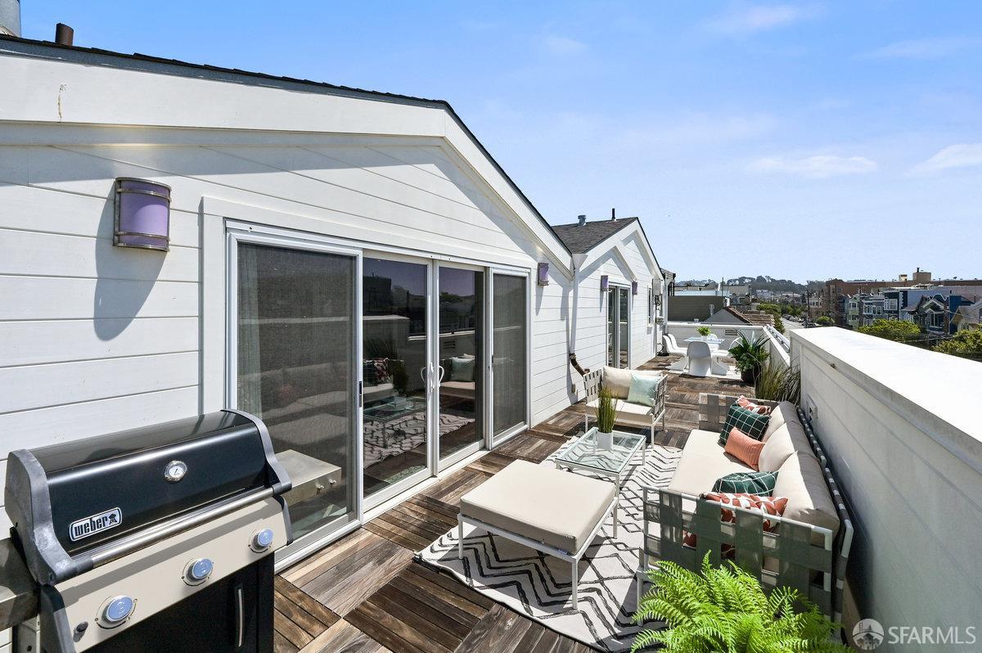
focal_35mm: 14
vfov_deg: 81.1
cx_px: 491
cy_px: 326
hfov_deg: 104.3
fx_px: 382
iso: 400
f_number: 10
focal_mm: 14
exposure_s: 1/4000
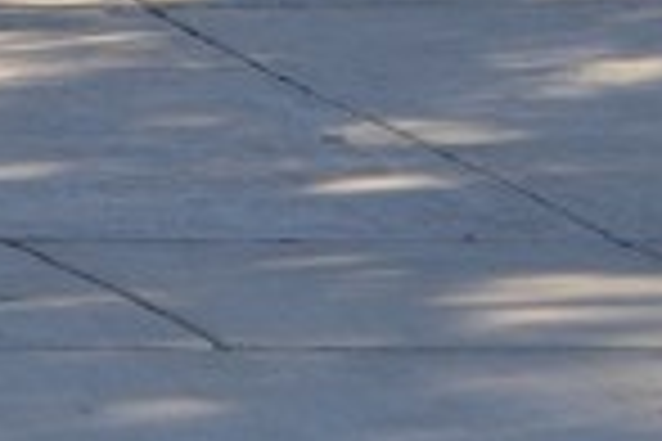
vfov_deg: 4.4
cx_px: -1774
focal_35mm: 306
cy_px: -774
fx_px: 5627
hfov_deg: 5.9
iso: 100
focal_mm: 26
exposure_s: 1/125
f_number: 5.6
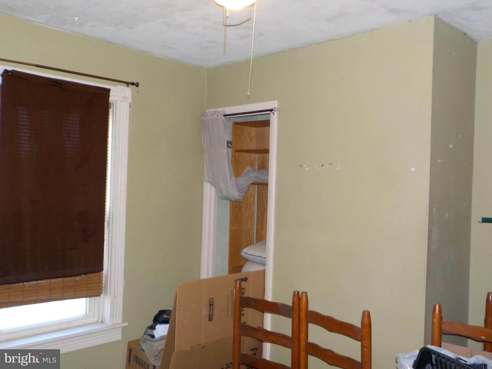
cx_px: 246
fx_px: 426
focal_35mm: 30
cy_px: 184
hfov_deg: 60.0
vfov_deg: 46.8
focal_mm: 4.1
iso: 220
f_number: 3.3
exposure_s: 1/30
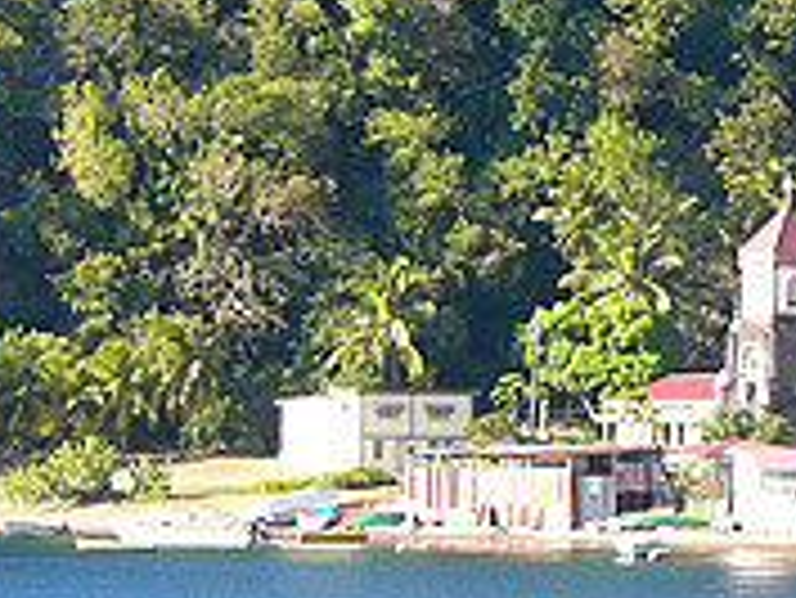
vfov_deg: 4.8
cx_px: 944
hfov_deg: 6.3
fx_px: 7202
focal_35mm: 313
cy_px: 261
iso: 200
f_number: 4.6
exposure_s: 1/400
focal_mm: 16.2
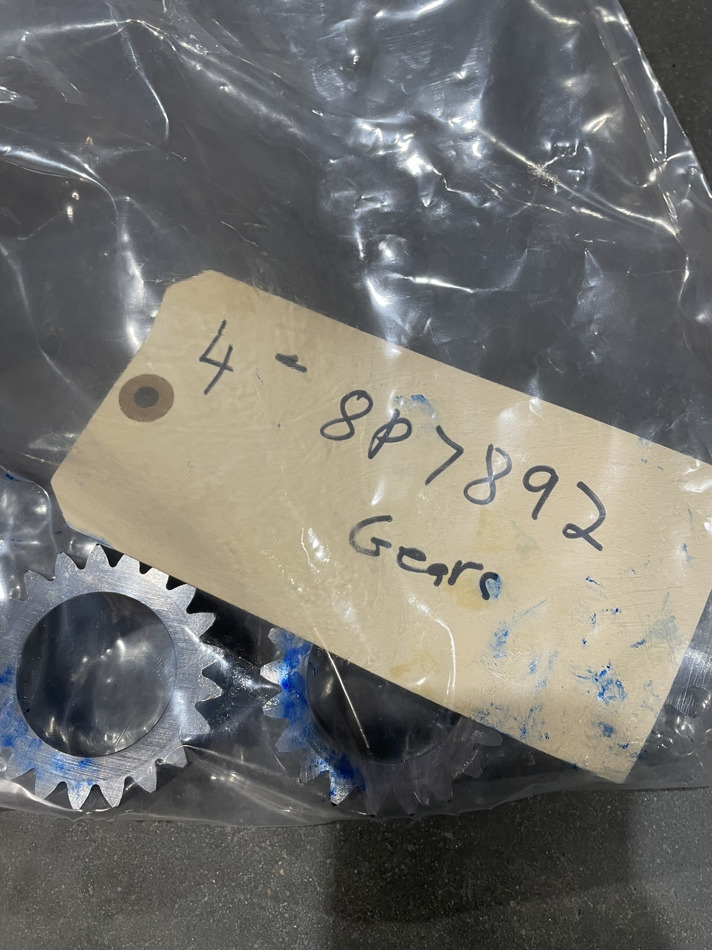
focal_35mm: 26
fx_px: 713
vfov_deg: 67.3
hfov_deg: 53.1
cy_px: 475
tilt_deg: -76.7
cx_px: 356
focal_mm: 4.2
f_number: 1.6
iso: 80
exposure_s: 1/60
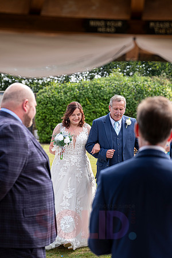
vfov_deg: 19.8
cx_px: 86
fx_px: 738
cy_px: 129
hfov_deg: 13.3
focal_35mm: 103
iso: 200
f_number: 3.2
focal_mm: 68.7
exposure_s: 1/640
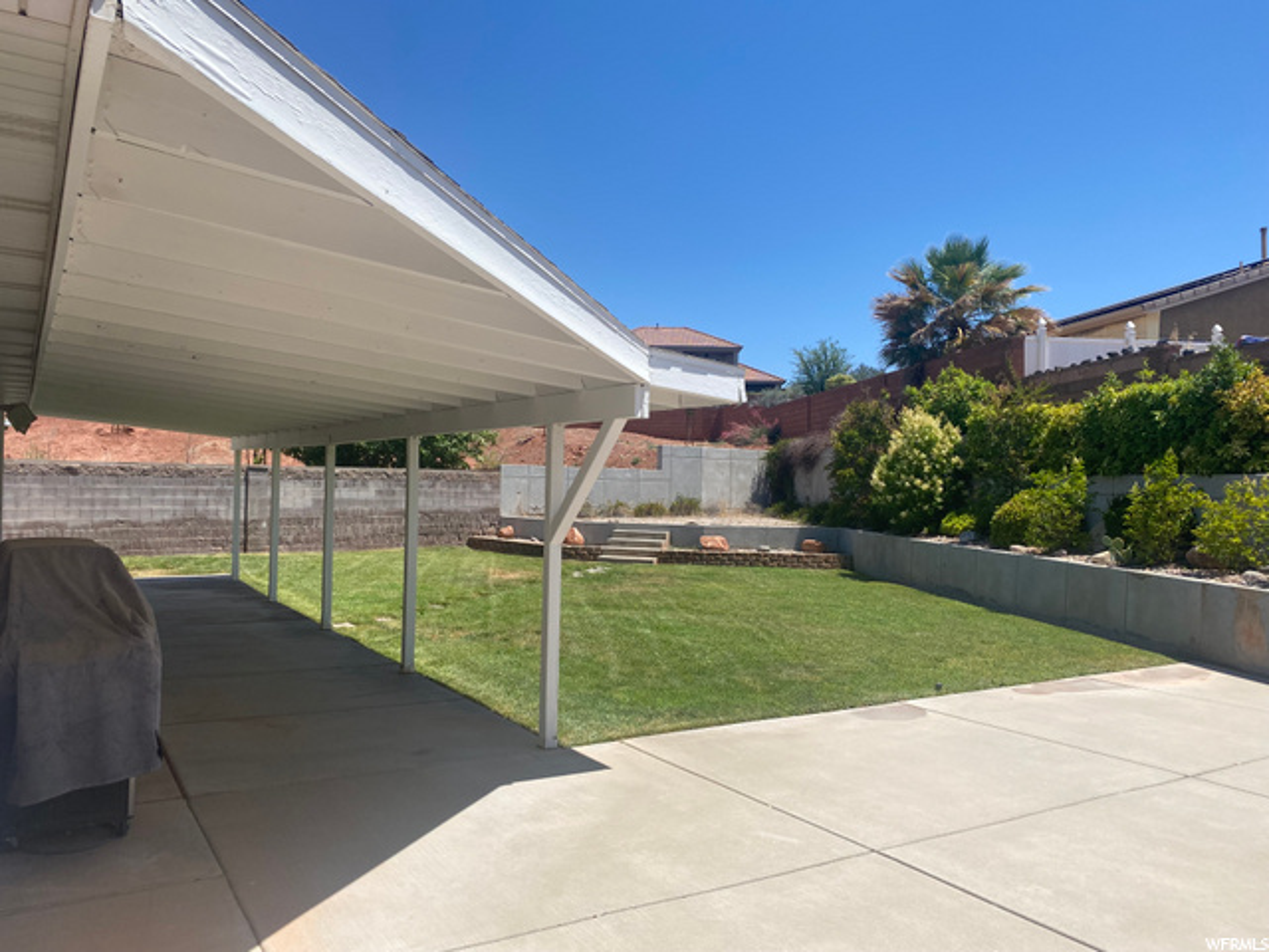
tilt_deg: +0.5
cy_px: 476
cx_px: 634
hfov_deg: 67.3
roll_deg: -1.9
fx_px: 953
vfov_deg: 53.1
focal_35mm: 26
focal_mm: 4.25
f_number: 1.8
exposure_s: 1/3497
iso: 32
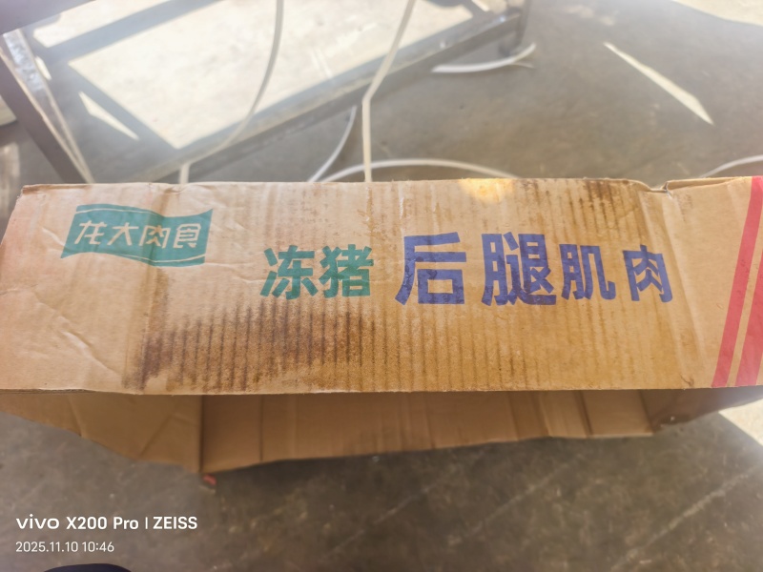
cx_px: 382
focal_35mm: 23
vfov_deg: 58.9
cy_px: 286
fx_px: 507
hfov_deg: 73.9
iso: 71
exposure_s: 1/426
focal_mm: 6.54
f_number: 1.57
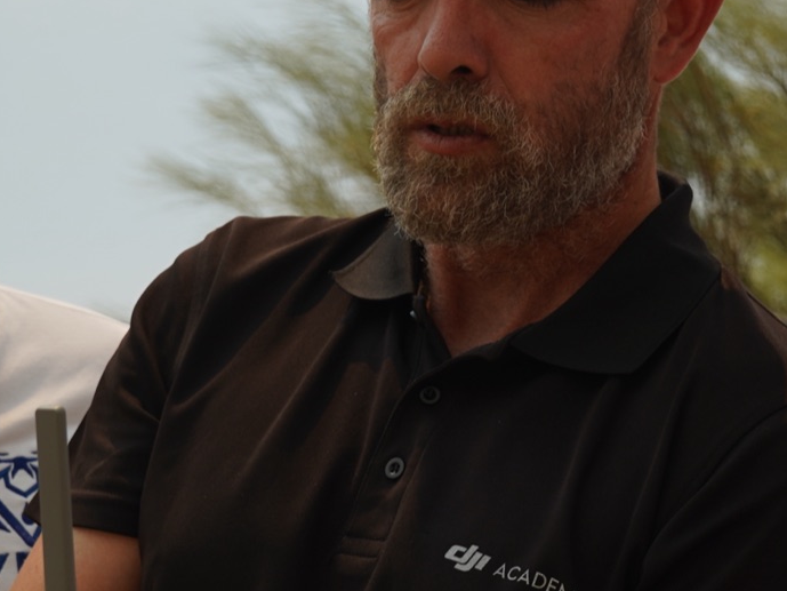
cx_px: 556
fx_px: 3002
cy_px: 259
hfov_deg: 14.9
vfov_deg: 11.2
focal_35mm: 132
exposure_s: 1/250
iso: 100
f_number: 8
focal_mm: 43
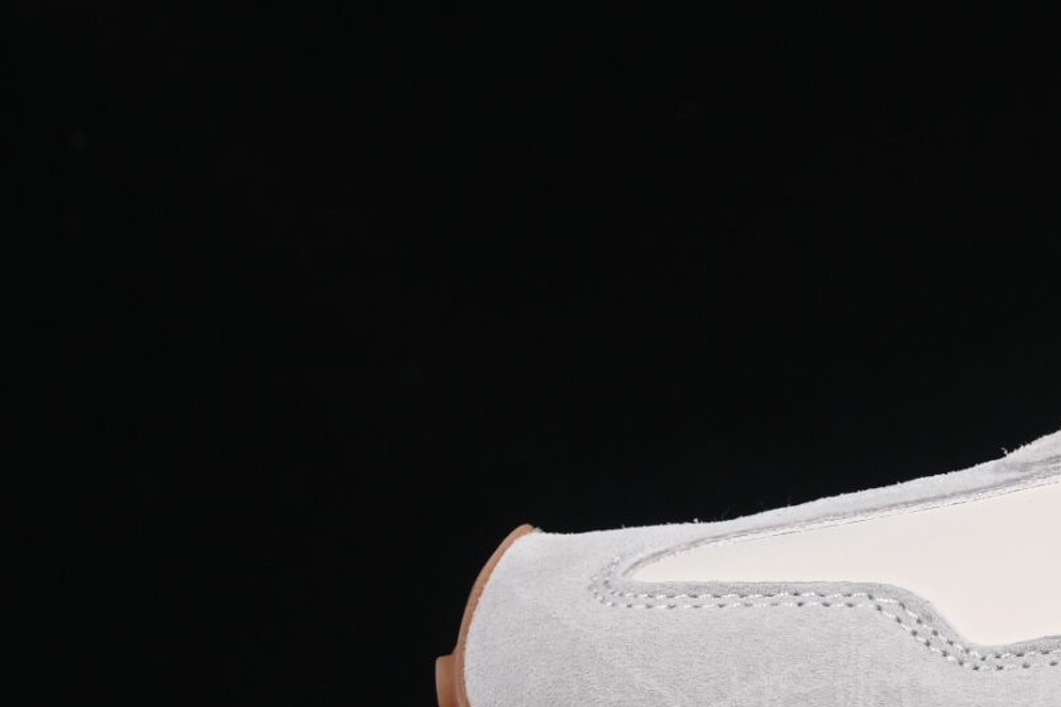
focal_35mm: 240
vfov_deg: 5.7
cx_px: 1630
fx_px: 7071
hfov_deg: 8.4
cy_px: 331
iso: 160
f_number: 8
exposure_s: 1/80
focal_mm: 50
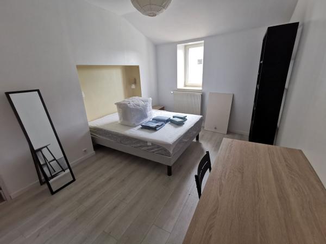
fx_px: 151
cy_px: 122
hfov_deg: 94.5
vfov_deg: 78.1
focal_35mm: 16
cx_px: 163
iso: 200
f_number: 2.2
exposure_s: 1/50
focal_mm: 2.35
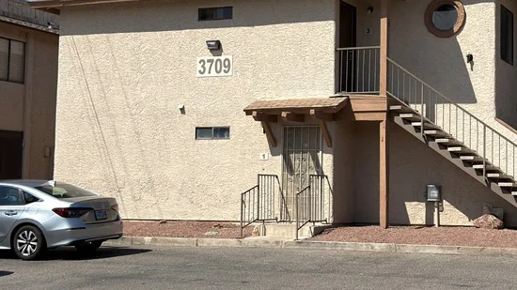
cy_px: 111
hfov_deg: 29.6
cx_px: 344
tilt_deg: +5.0
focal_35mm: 71
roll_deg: -0.2
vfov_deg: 17.0
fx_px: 973
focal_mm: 6.76
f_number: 1.78
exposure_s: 1/7463
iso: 64
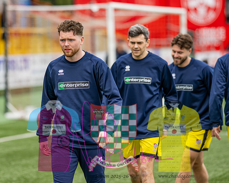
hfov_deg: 8.5
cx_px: 91
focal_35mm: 228
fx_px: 1542
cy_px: 92
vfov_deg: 6.8
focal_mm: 135
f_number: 1.8
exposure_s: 1/3200
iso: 200
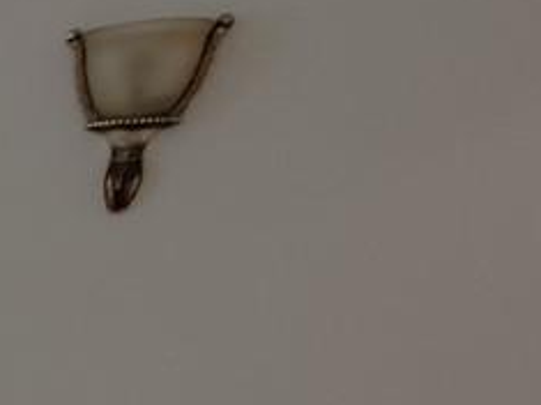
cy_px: 775
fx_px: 1593
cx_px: -944
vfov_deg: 12.9
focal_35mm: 102
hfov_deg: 12.3
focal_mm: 1.78
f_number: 1.9
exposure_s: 1/24
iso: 100
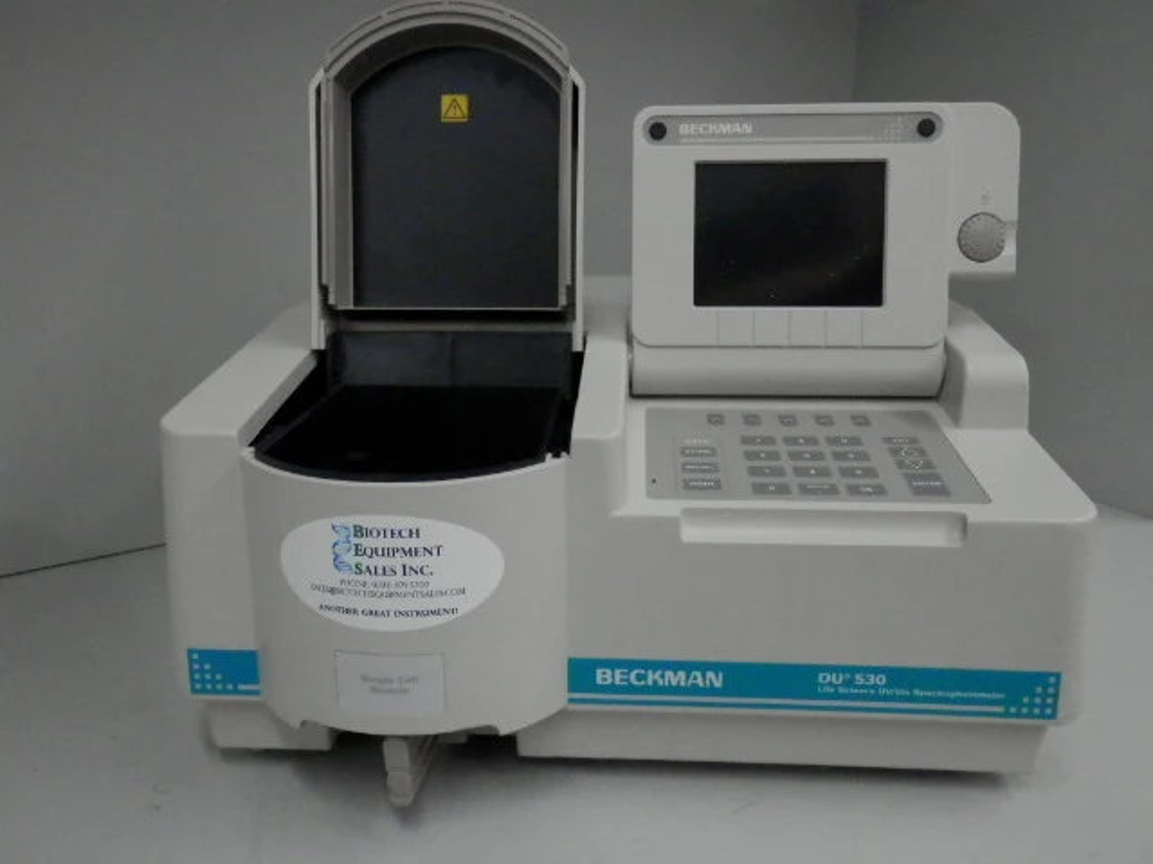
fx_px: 899
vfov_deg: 51.4
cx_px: 576
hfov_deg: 65.3
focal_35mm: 27
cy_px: 432
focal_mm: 5
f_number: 3.2
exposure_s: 1/200
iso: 800
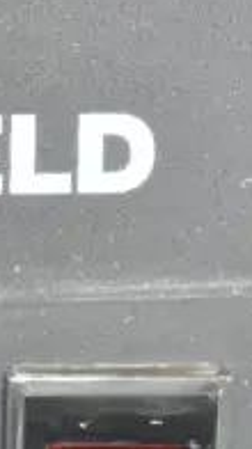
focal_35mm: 255
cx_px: -321
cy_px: 86
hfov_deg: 4.7
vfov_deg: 8.4
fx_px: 3034
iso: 11400
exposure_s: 1/80
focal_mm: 52
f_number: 5.6
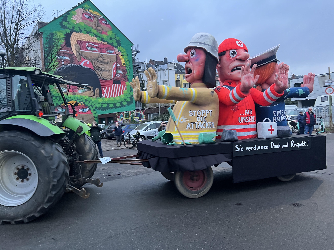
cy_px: 125
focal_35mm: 26
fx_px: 251
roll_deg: +3.0
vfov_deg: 53.1
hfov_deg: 67.3
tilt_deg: -2.4
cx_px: 167
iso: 160
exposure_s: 1/60
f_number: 1.5
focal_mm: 5.7
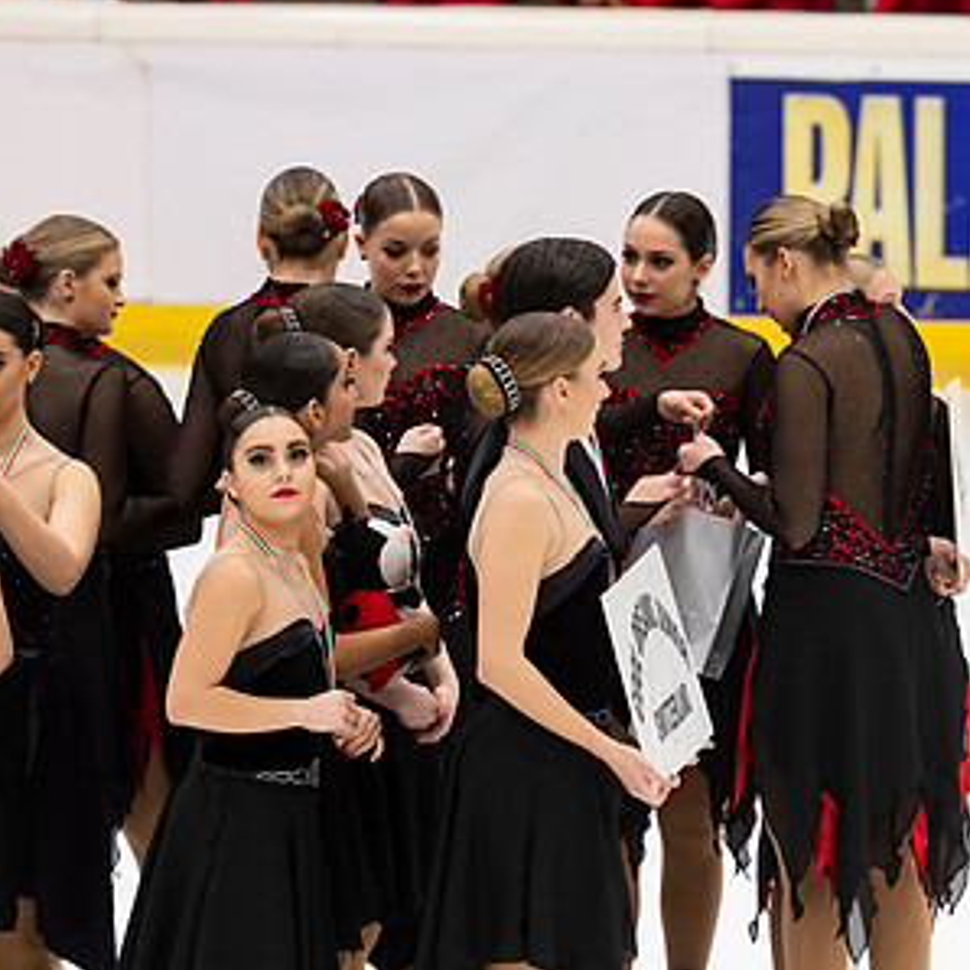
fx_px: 10684
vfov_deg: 5.2
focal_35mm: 337
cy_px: 713
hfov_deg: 5.2
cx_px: 485
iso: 800
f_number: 4.5
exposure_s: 1/160
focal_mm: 175
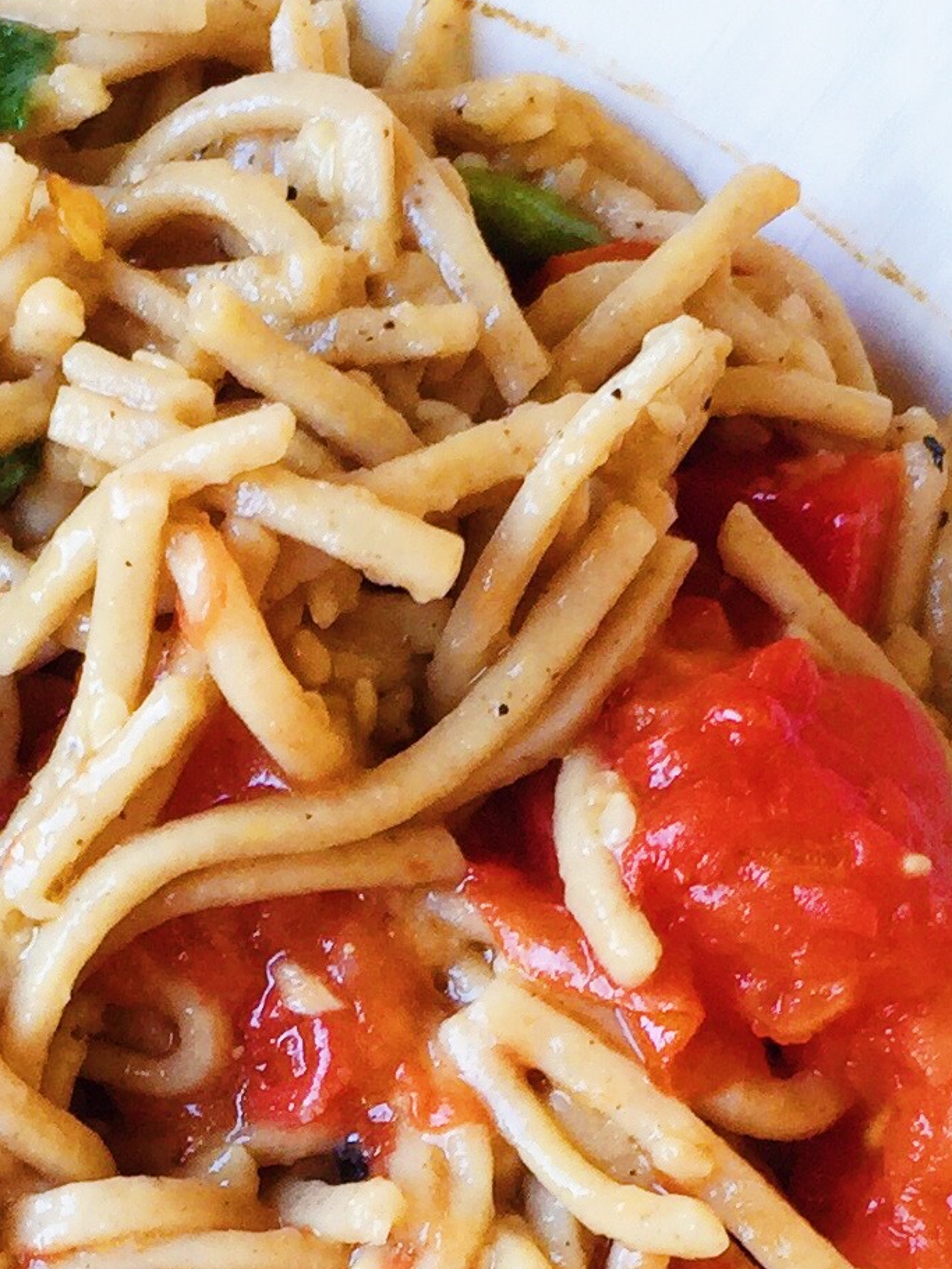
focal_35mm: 104
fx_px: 3812
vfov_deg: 18.5
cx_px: 198
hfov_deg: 14.2
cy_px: 1210
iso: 80
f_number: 2.2
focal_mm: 4.15
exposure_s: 1/30
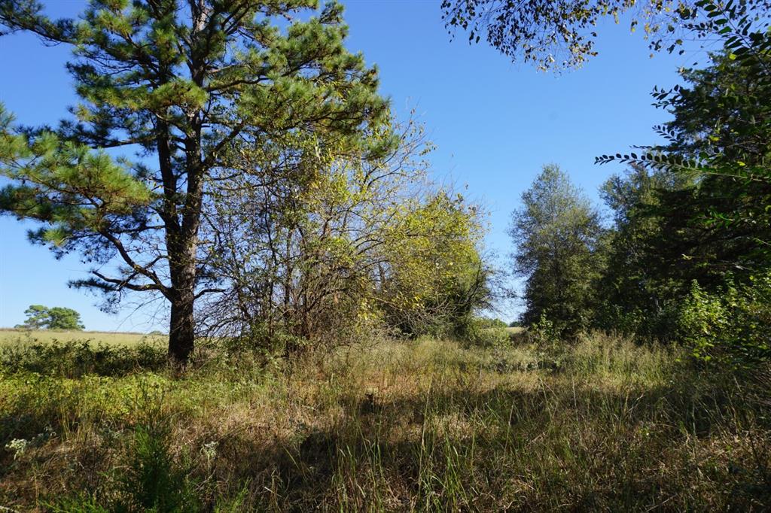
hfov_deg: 73.8
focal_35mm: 24
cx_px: 386
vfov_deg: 53.1
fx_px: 514
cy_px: 256
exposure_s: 1/80
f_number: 11
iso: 100
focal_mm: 16
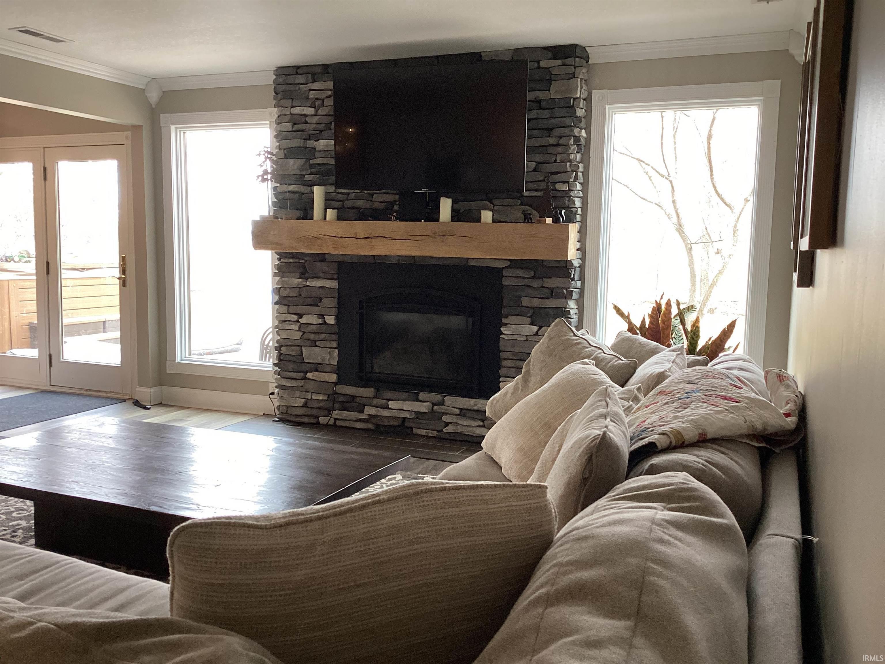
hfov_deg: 58.4
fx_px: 793
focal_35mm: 31
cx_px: 442
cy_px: 332
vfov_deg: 45.4
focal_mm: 3.3
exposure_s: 1/60
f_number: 2.4
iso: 100
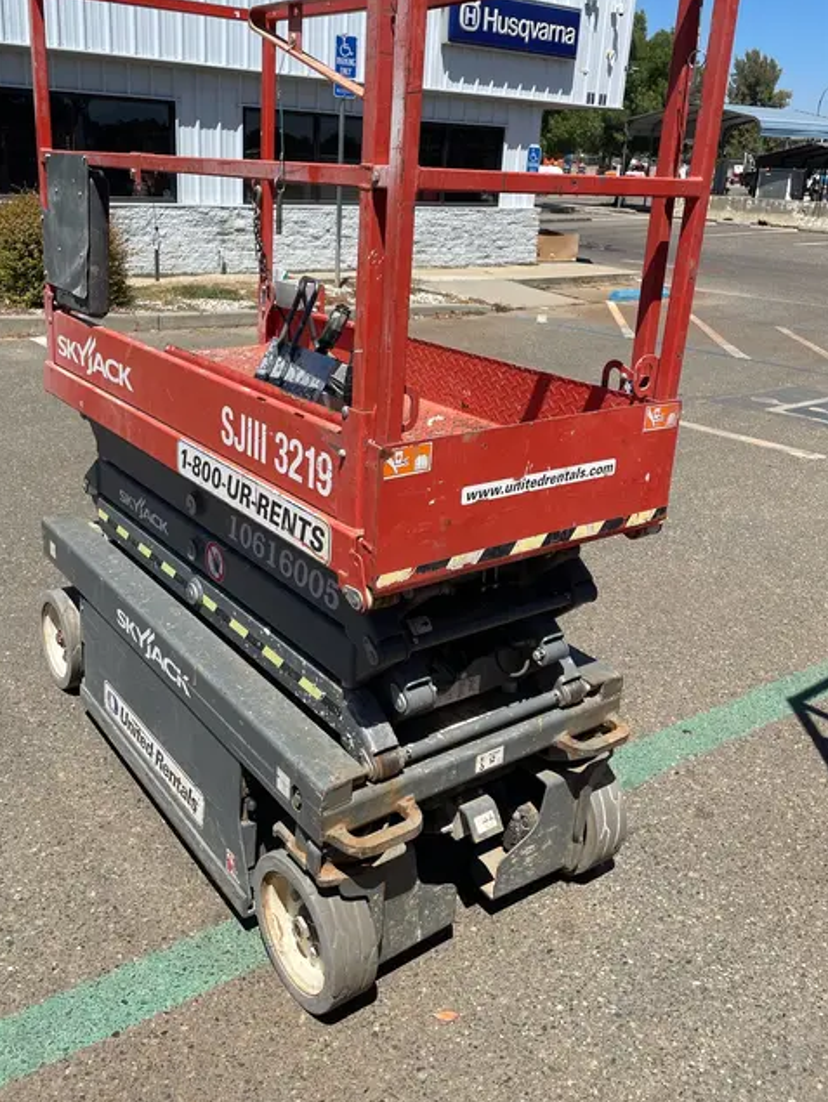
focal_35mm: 30
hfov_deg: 46.7
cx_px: 354
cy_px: 475
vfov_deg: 59.7
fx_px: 956
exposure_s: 1/3509
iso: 32
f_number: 1.6
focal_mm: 4.2
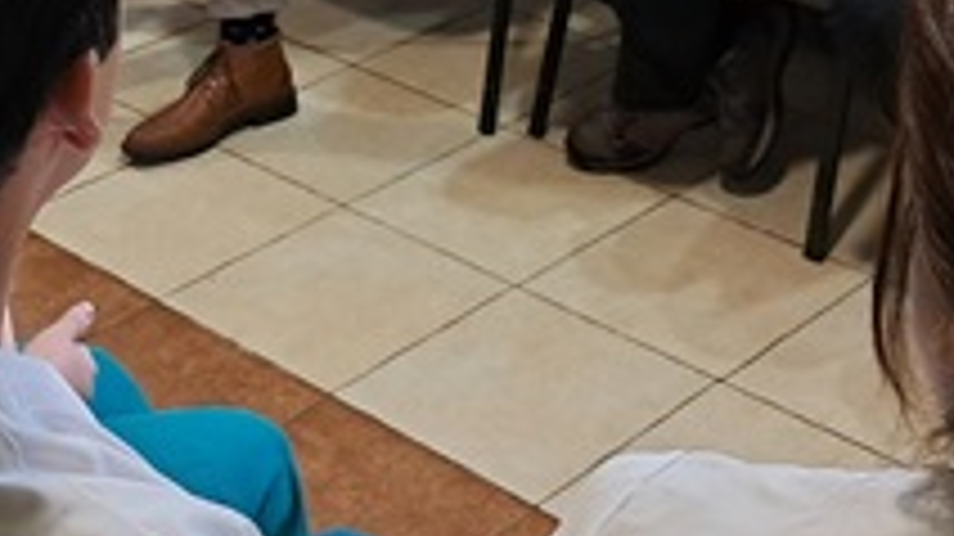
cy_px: -223
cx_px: 472
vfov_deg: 13.5
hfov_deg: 25.0
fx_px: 2149
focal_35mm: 85
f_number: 1.8
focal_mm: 4
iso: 250
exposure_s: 1/50
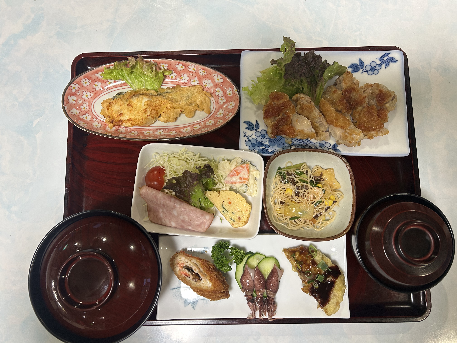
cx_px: 228
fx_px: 343
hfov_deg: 67.3
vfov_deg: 53.1
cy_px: 172
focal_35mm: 26
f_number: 1.5
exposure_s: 1/75
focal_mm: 5.7
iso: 100
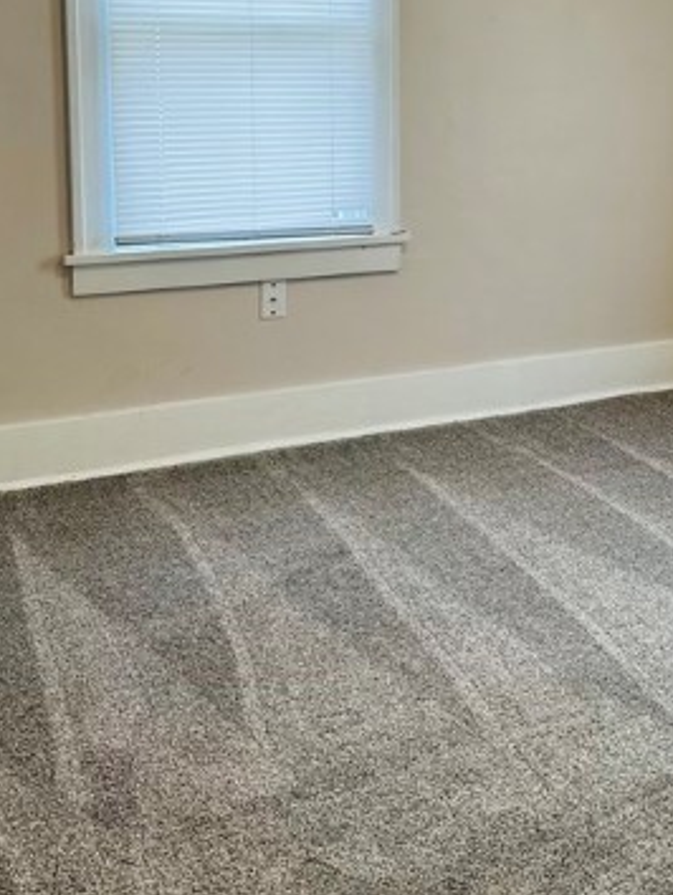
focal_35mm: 52
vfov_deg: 35.6
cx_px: 584
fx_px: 1346
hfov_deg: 27.2
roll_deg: -0.5
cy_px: 177
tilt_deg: -4.6
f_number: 1.78
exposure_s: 1/120
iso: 100
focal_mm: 6.86
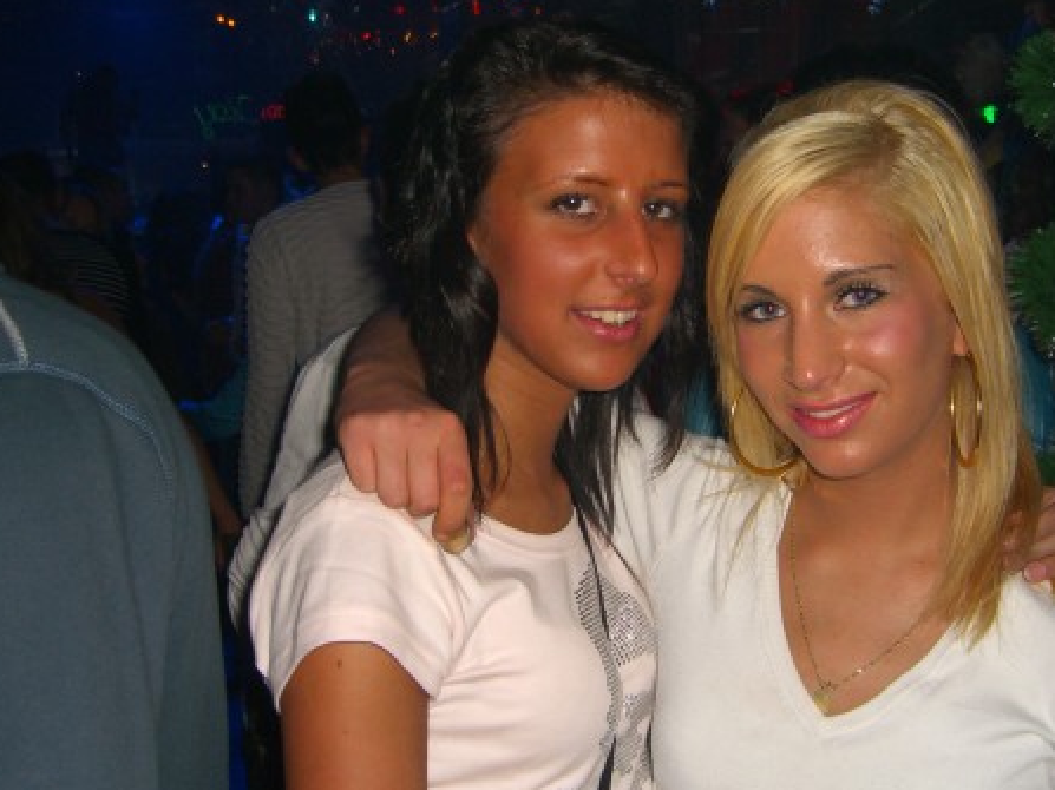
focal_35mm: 51
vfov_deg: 28.5
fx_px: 1554
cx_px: 578
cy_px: 394
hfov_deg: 37.5
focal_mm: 7.9
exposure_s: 1/60
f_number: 2.8
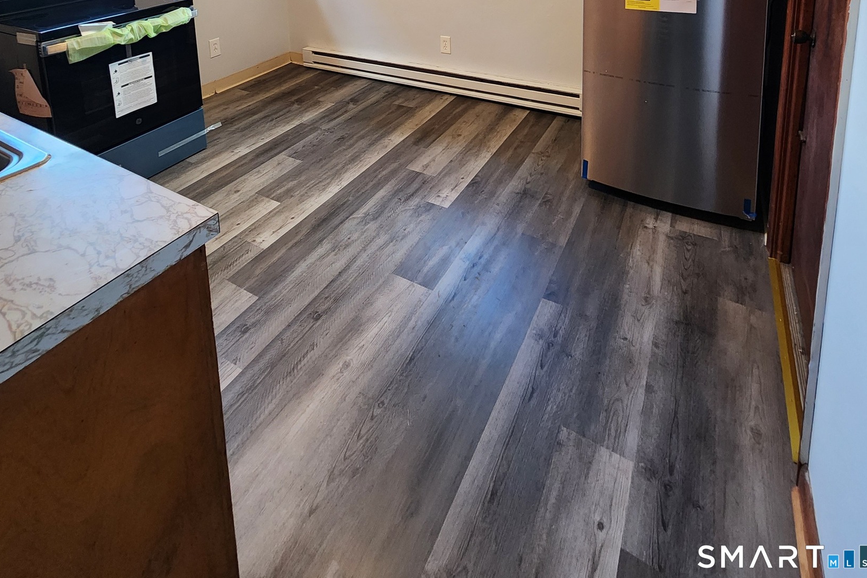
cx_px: 425
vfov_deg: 49.4
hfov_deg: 86.9
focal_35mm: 19
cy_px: -29
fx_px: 458
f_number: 2.2
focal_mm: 2.2
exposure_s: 1/60
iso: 320
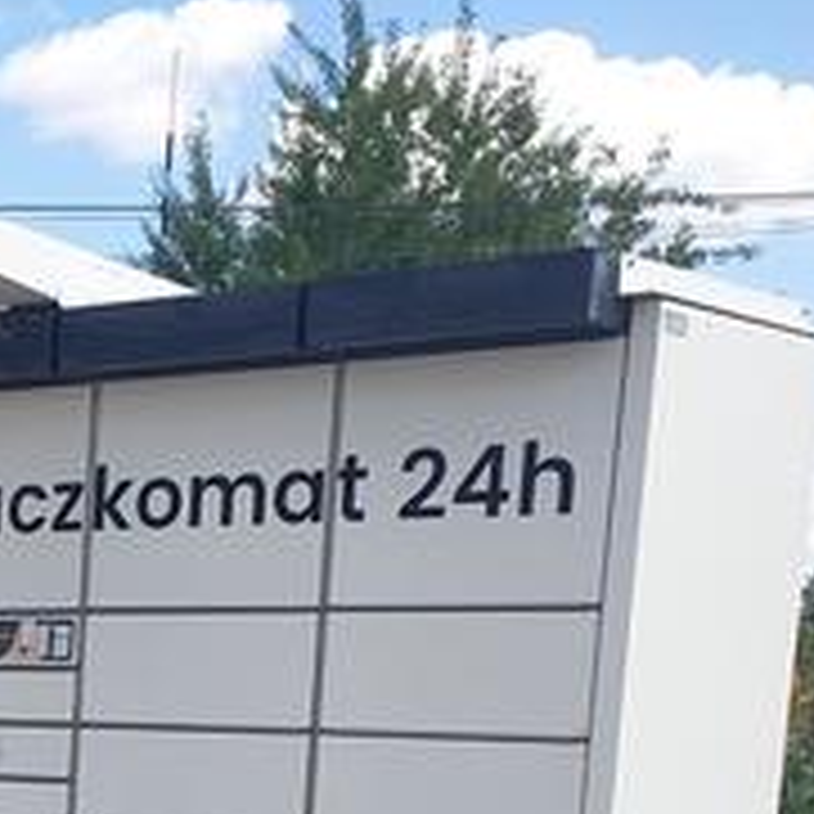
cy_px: 1091
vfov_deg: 18.1
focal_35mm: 89
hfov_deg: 16.7
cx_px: -589
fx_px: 2368
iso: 50
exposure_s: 1/855
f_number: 2.4
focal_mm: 4.3
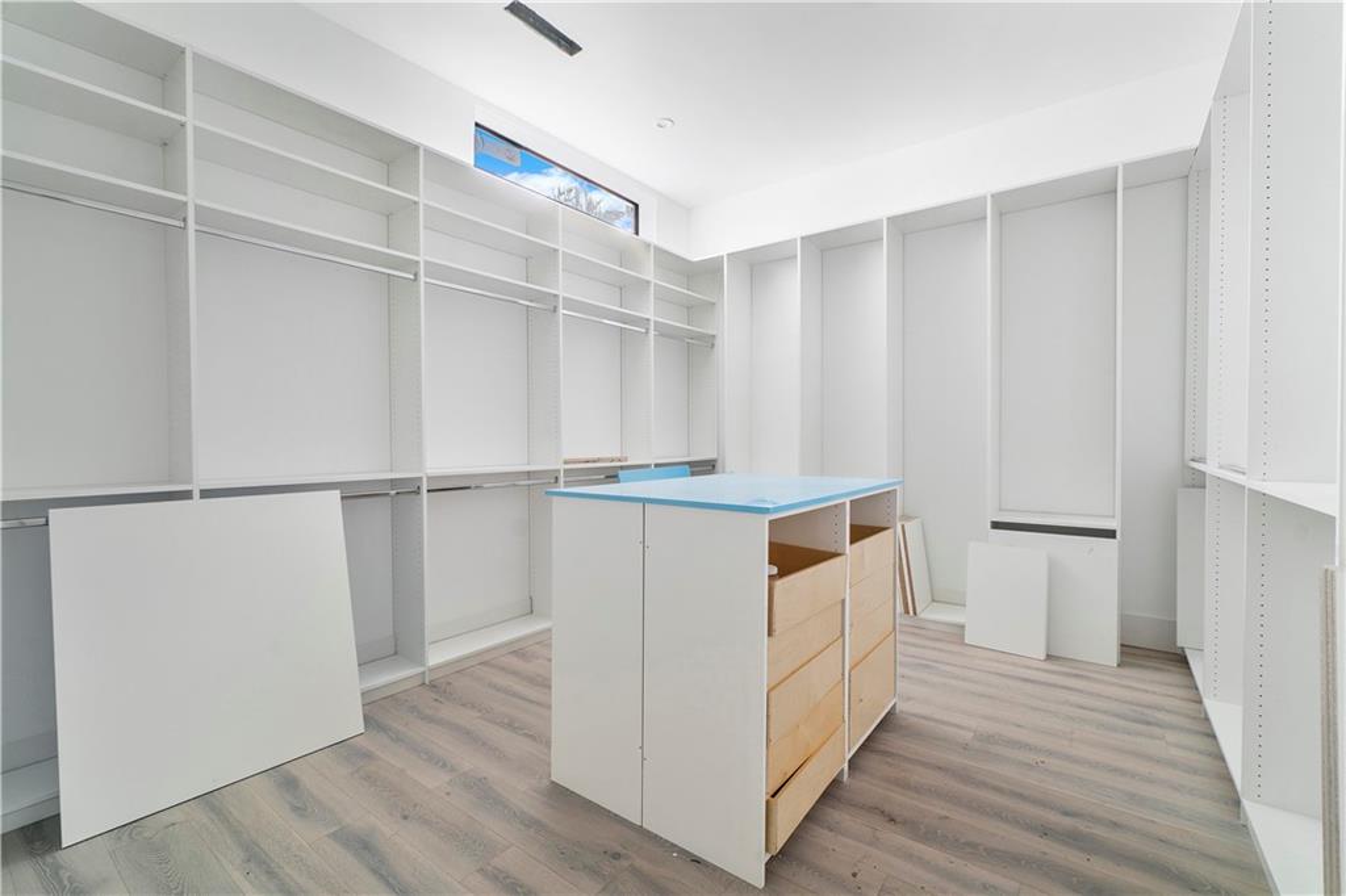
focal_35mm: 15
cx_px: 673
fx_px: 561
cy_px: 448
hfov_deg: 100.4
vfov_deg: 77.3
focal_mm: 10
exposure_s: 1/6
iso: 160
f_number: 11
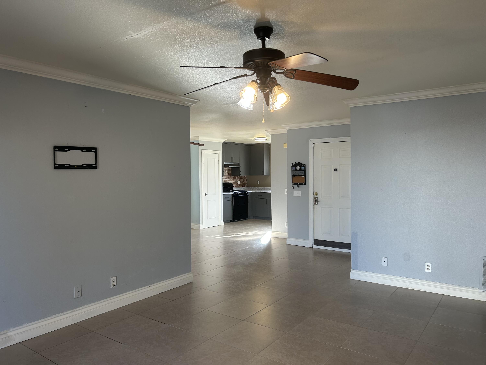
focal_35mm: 26
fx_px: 365
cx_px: 243
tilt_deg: -1.9
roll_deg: +0.8
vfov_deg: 53.1
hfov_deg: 67.3
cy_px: 182
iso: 64
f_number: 1.5
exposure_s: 1/120
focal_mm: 5.7
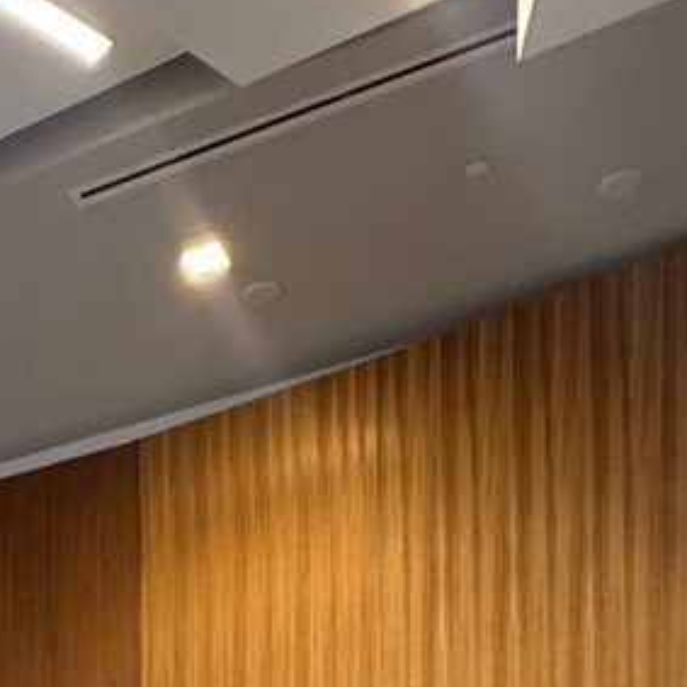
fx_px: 1572
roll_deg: -0.4
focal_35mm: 70
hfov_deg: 23.0
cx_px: -97
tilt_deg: +0.2
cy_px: 1369
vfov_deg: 17.6
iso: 320
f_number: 2.2
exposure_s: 1/60
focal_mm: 2.22
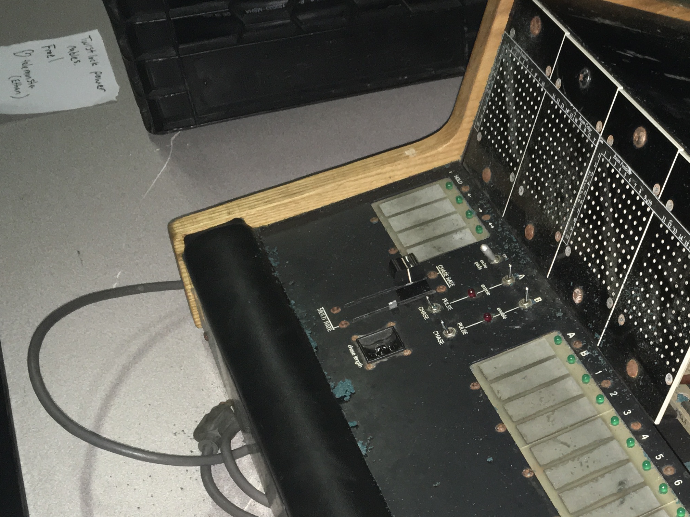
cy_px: 386
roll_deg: -1.3
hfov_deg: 31.7
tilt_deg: -43.1
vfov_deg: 25.0
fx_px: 1156
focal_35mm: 58
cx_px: 621
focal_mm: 4.15
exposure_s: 1/16
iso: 80
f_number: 2.2
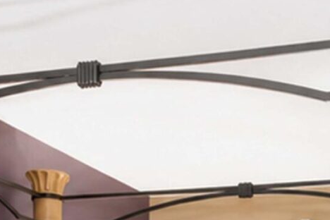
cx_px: 319
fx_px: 752
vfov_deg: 15.0
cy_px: 360
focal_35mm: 82
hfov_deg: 23.8
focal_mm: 10
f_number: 7.1
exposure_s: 1/60
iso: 2000
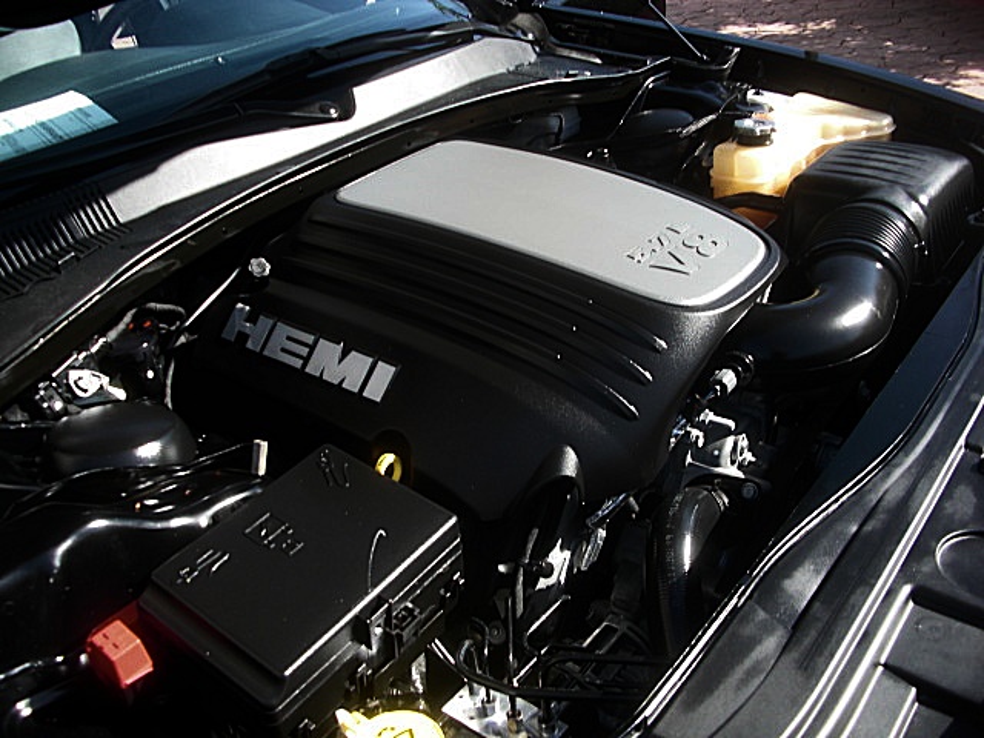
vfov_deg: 39.7
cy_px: 369
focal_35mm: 36
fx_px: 1023
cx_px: 492
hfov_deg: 51.4
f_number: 2.8
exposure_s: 1/200
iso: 50
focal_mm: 6.3
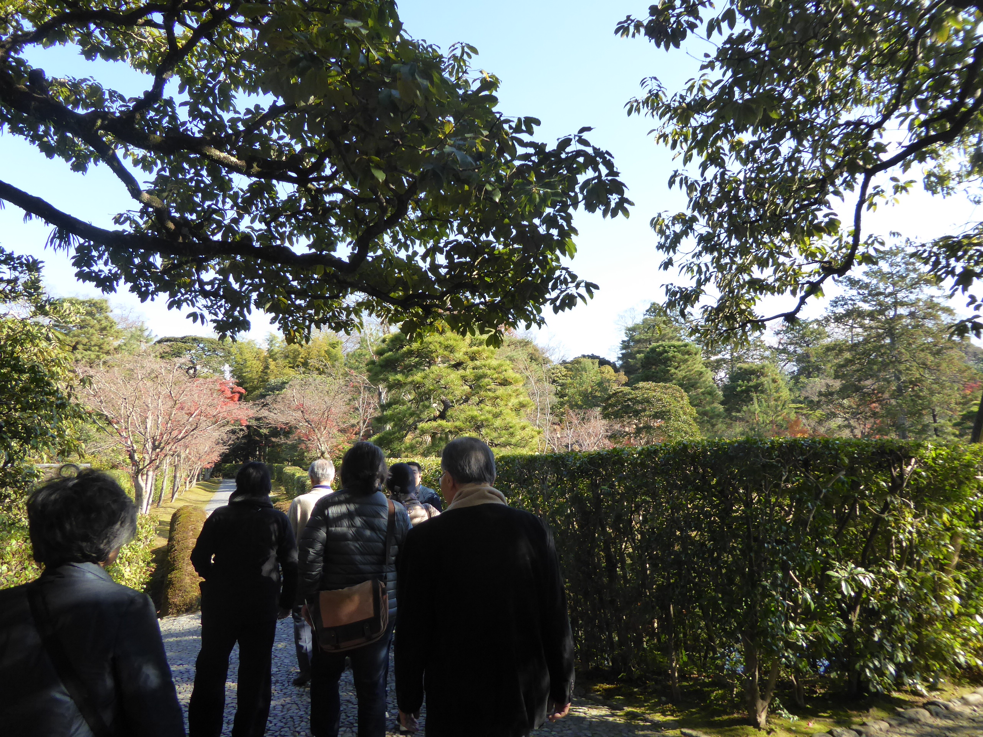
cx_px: 492
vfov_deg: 54.9
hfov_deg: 69.4
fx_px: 710
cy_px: 368
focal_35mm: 25
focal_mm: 4.3
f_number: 3.3
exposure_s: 1/250
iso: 160
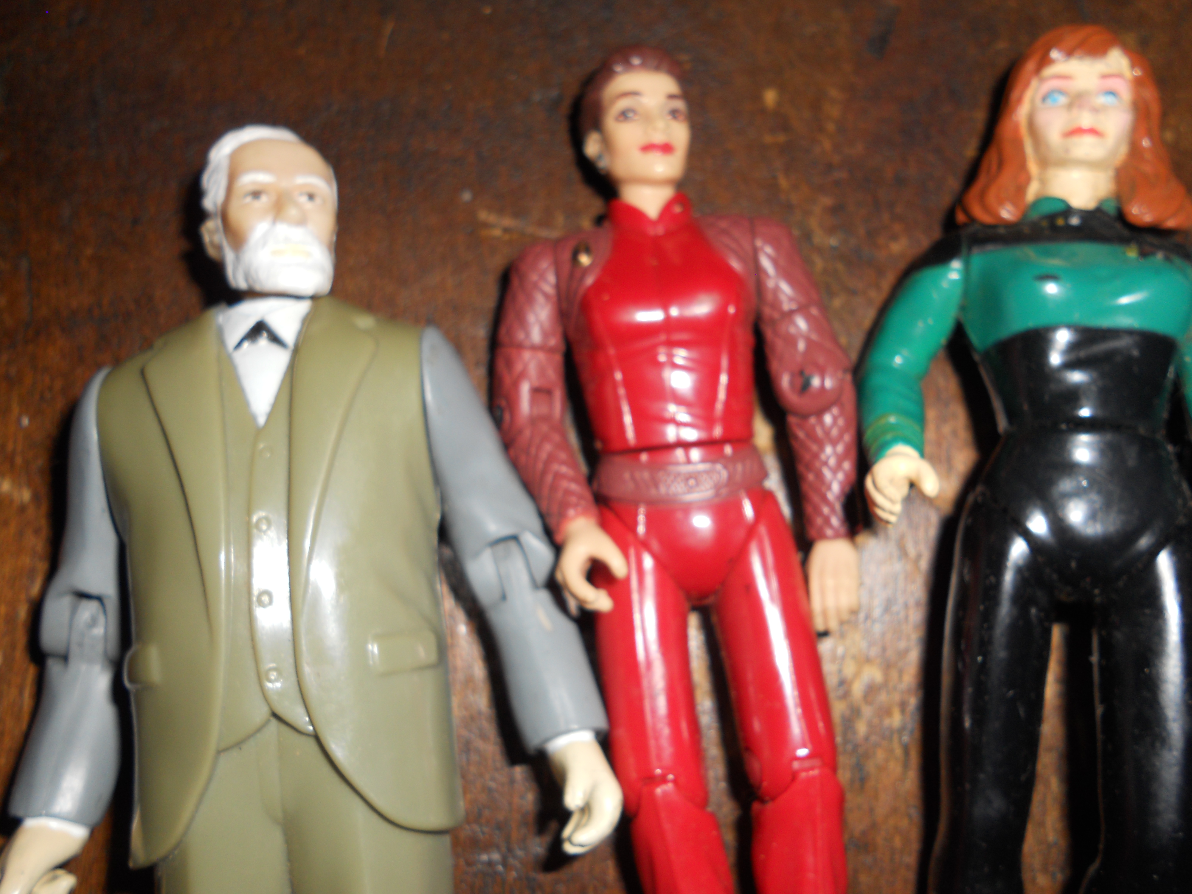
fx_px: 1102
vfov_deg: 44.2
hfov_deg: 56.8
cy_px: 447
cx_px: 596
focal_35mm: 32
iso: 80
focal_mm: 5.8
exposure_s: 1/25
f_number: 8.8
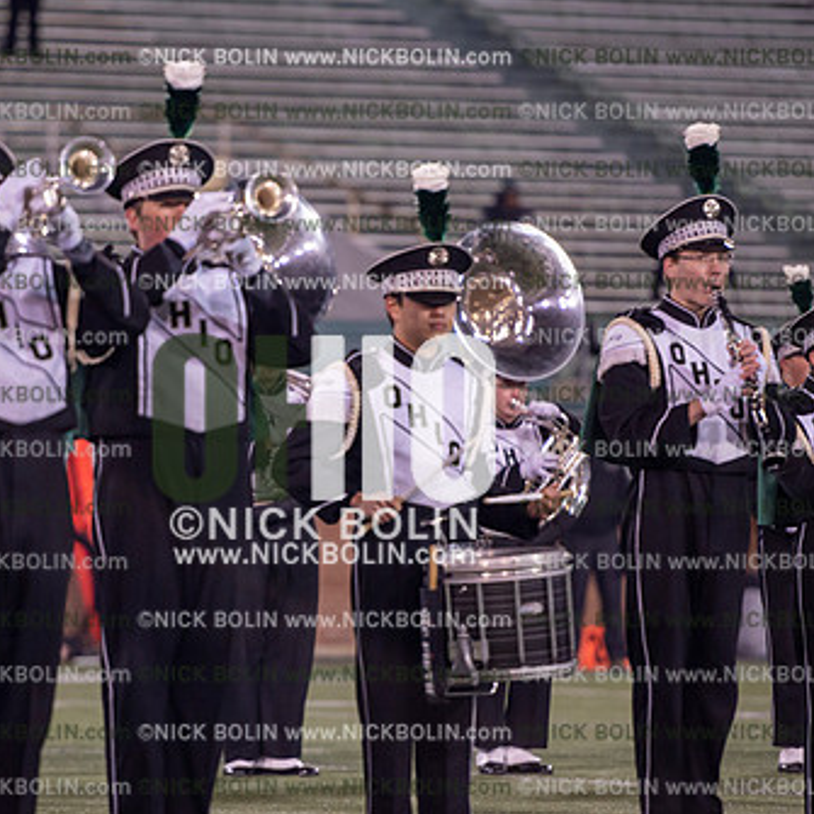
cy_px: 451
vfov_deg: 6.0
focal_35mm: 294
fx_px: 7822
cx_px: 323
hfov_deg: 6.0
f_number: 2.8
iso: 2500
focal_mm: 200
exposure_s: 1/1250
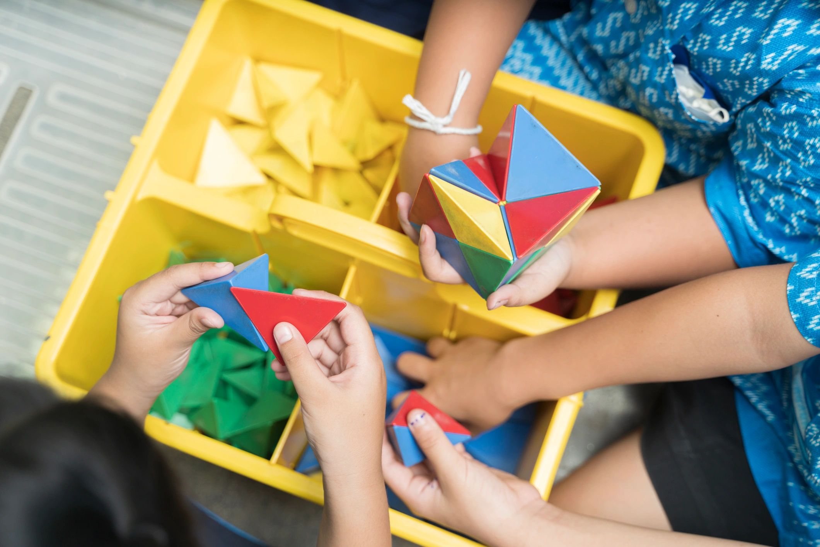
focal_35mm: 48
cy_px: 274
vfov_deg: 28.1
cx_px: 410
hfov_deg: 41.1
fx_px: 1093
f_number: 2.8
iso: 400
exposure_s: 1/200
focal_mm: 48
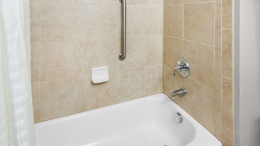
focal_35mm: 18
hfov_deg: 94.2
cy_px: 61
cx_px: 130
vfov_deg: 62.0
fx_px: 121
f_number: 8
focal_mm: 11
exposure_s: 1/4
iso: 800
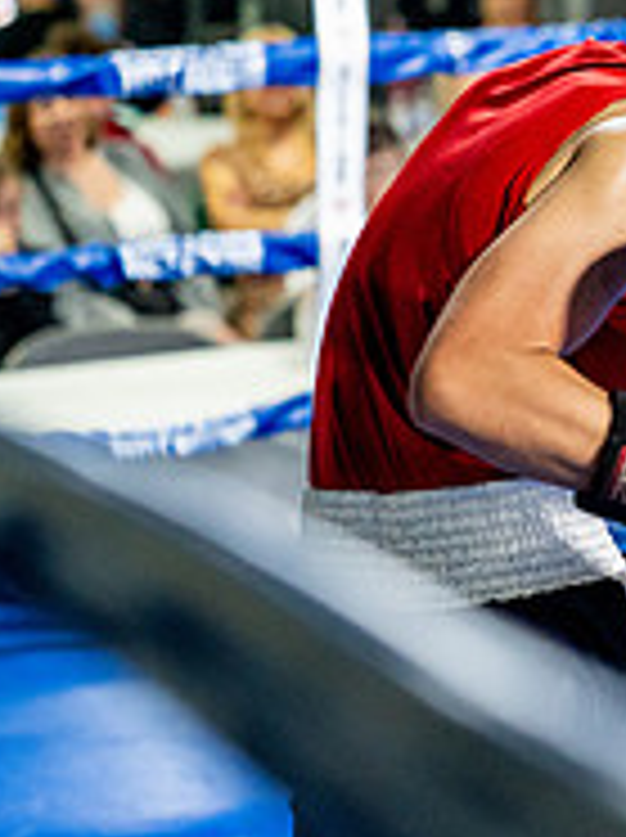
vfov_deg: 13.2
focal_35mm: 150
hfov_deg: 9.6
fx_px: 3625
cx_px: 946
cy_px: 344
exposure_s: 1/1000
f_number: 2
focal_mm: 50
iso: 4000
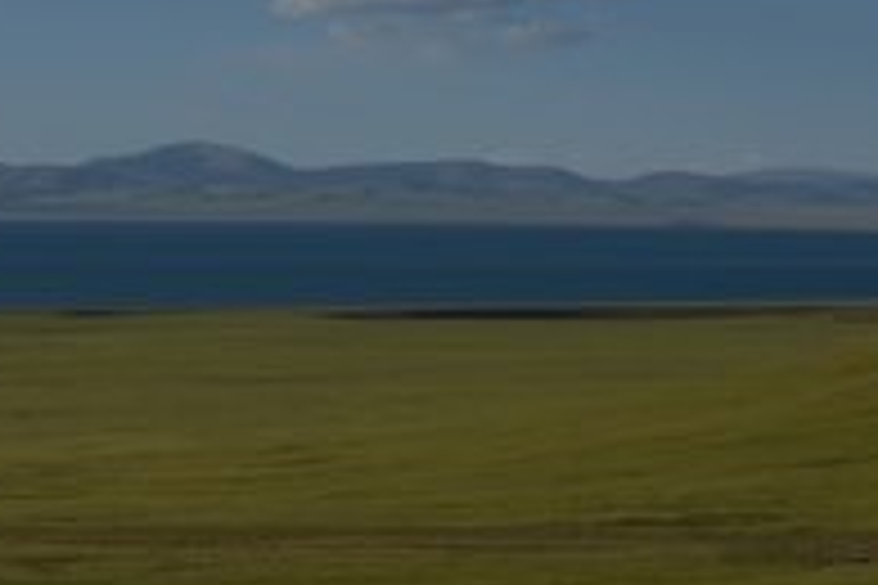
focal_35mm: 154
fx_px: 3757
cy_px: -137
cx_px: 149
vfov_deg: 8.8
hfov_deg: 13.3
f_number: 11
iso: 100
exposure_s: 1/400
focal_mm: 25
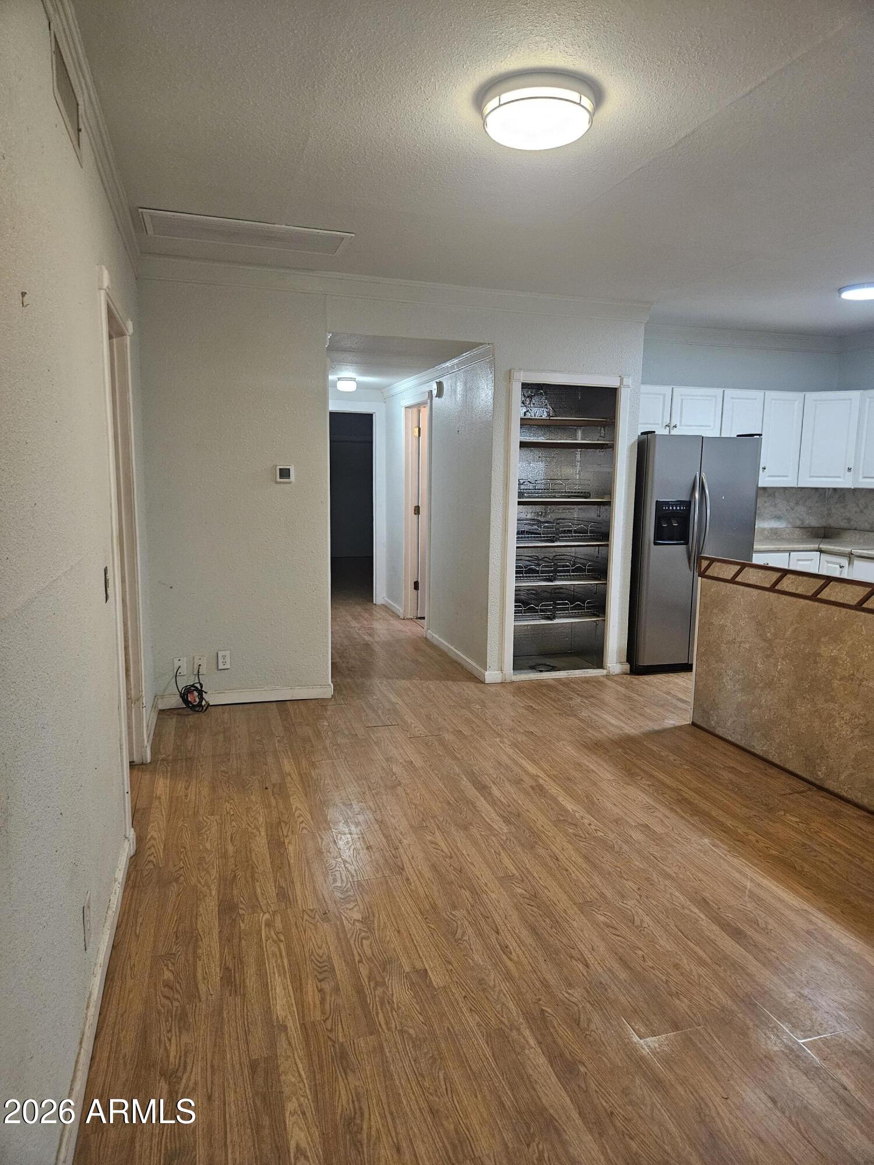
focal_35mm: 23
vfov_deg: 73.9
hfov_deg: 58.9
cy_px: 582
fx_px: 774
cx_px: 437
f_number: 1.8
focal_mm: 5.4
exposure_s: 1/120
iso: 500
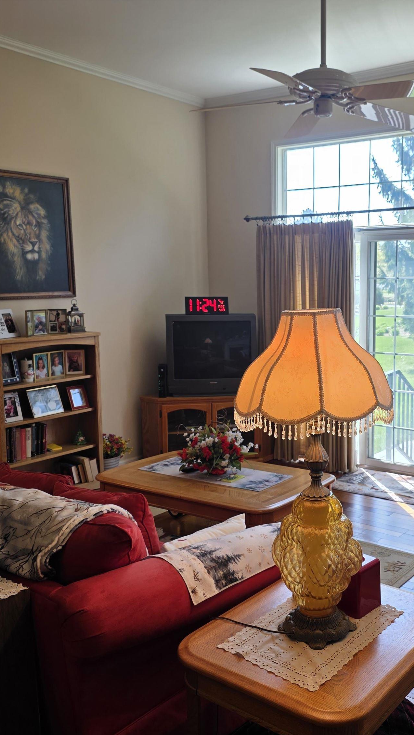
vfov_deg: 58.0
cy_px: 372
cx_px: 325
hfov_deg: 33.7
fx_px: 663
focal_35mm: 34
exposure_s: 1/120
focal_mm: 6.3
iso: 25
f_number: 1.7
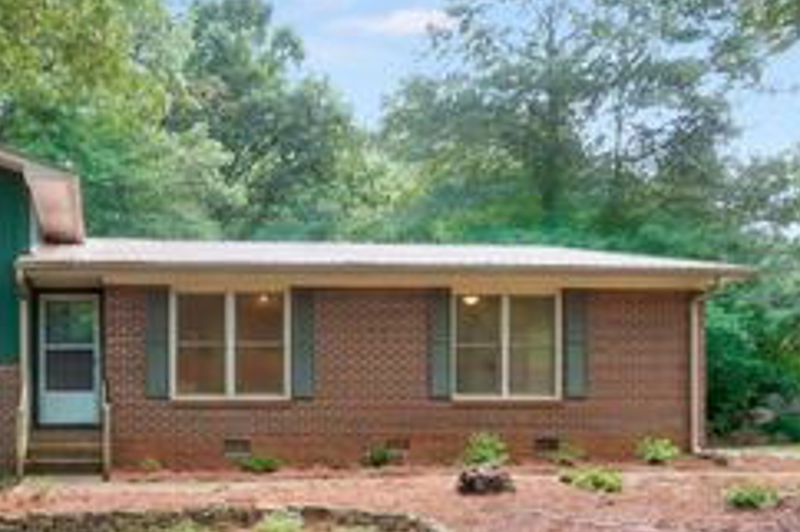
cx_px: 179
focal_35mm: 31
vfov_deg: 40.5
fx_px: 688
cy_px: 428
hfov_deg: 56.6
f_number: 4
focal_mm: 10
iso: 640
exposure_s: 1/160
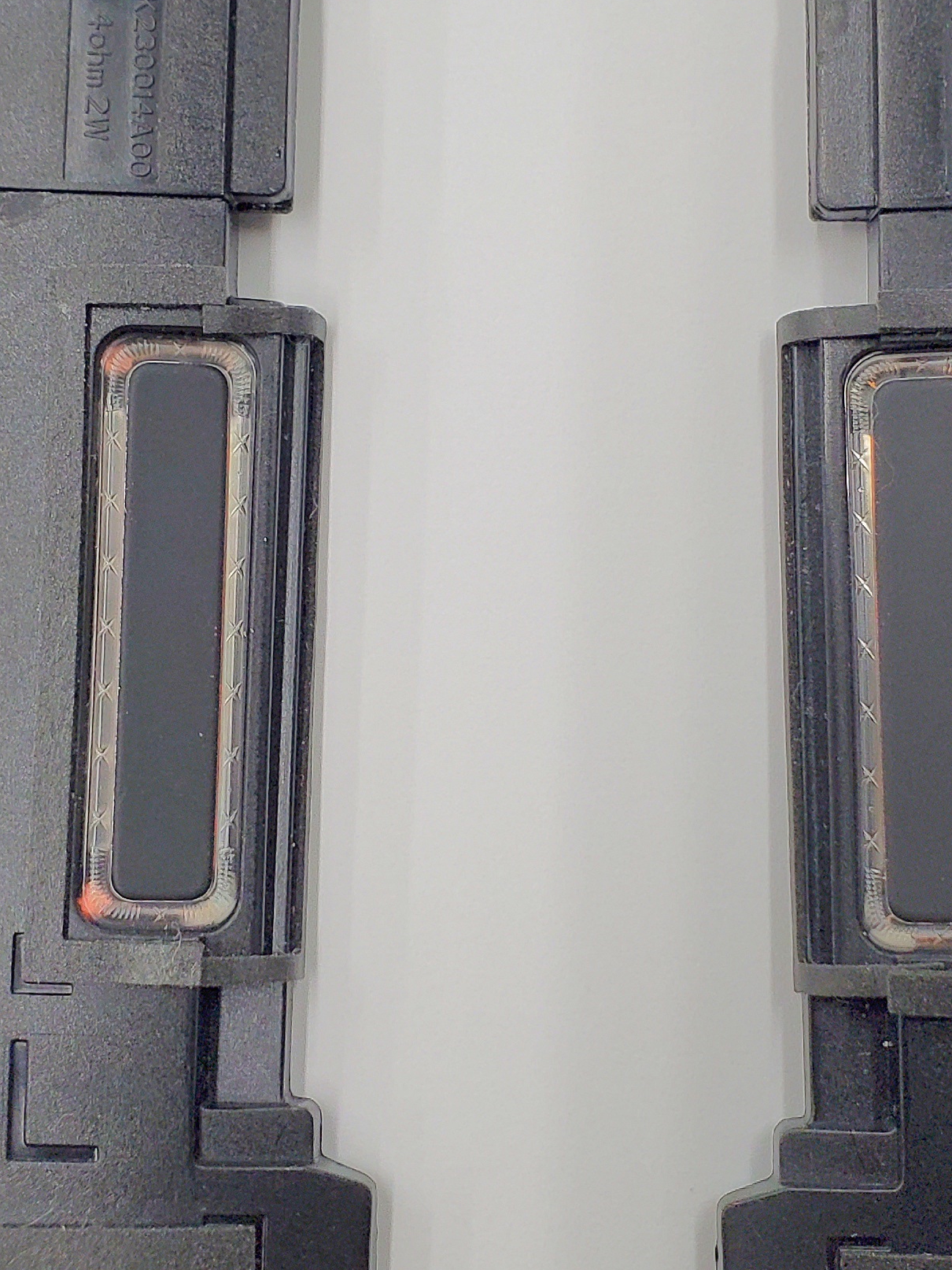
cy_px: 517
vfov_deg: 29.8
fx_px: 2383
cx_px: 493
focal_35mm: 65
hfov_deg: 22.6
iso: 125
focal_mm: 4.3
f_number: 2.4
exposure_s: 1/120
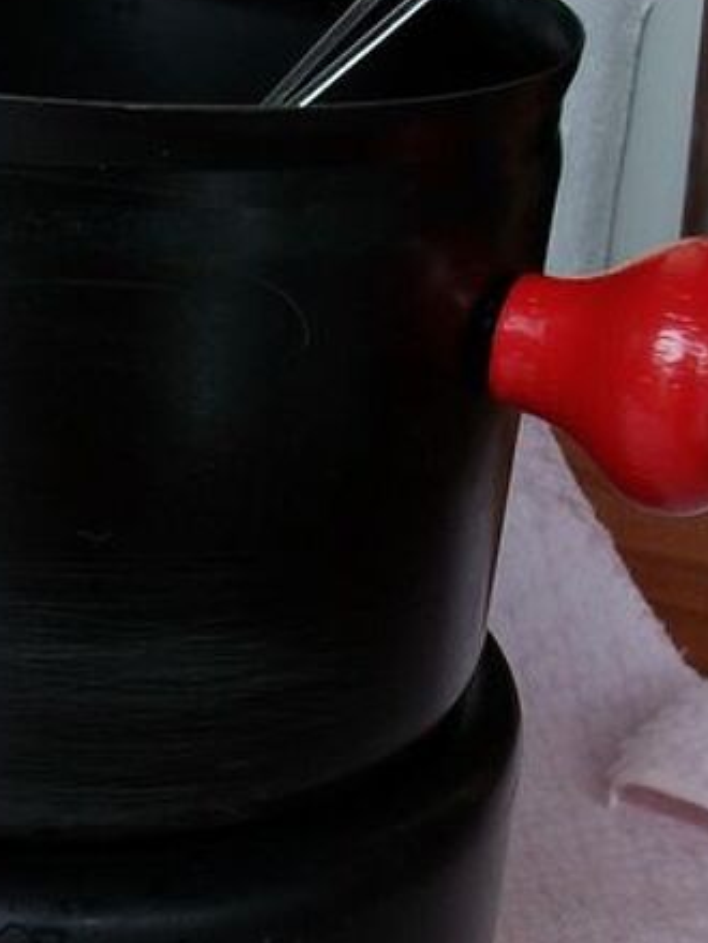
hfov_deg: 15.0
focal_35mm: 97
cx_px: -17
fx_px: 2645
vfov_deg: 20.2
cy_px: 470
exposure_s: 1/48.5
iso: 80
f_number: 2.9
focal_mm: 5.7
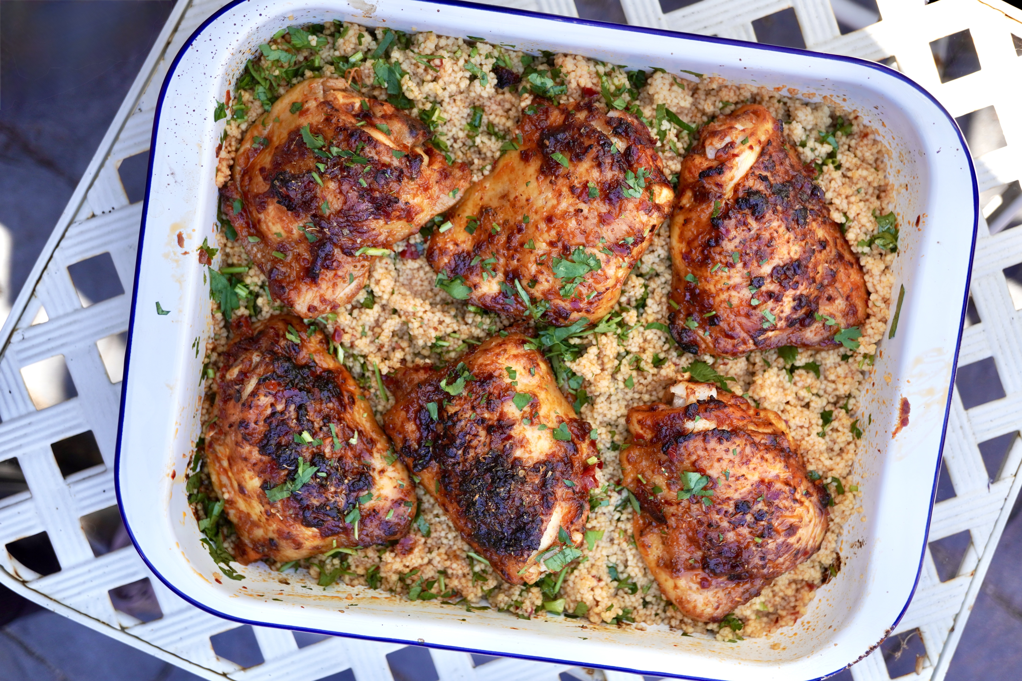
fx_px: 1277
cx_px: 511
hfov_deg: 43.6
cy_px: 340
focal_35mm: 45
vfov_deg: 29.9
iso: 100
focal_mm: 30
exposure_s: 1/250
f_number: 3.5
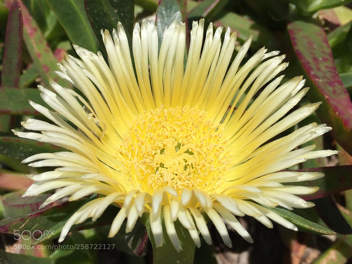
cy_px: 132
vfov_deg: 48.2
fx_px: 295
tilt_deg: -39.6
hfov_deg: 61.7
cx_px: 176
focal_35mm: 29
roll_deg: -2.0
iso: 32
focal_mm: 4.15
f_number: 2.2
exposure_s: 1/4405
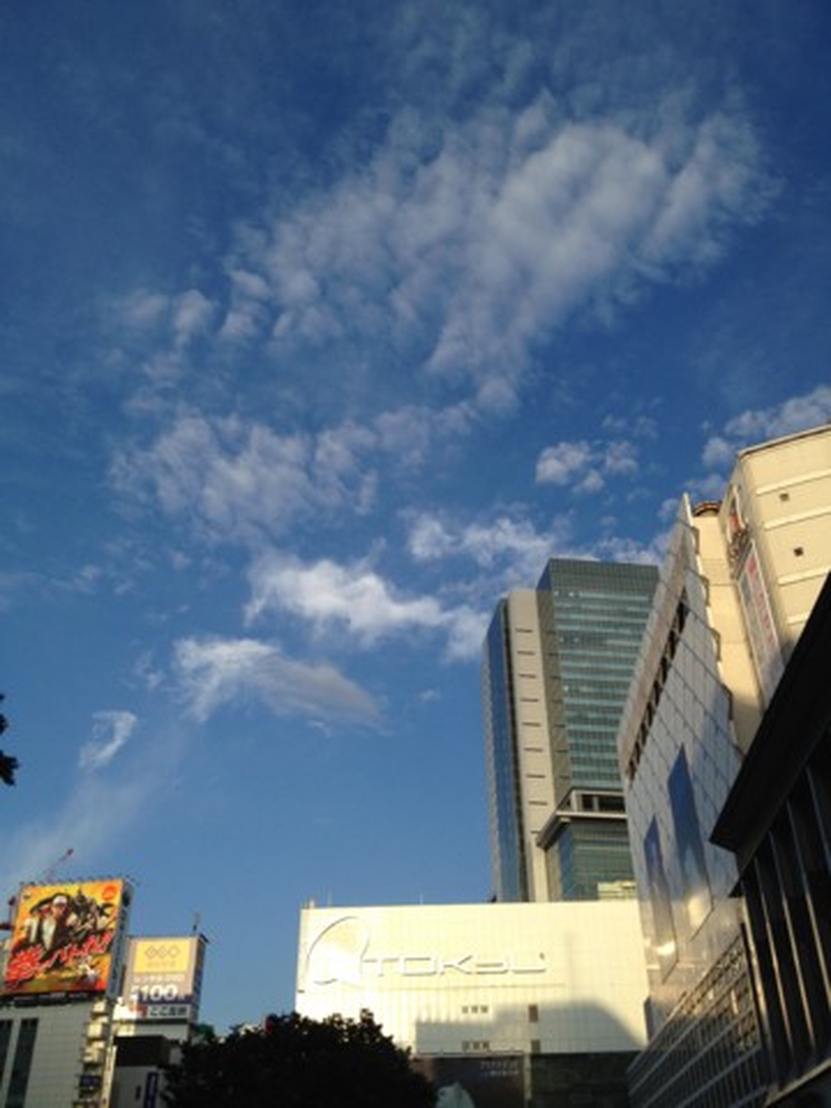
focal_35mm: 35
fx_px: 1120
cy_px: 554
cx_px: 416
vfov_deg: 52.6
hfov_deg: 40.7
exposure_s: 1/1284
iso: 64
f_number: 2.4
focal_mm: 4.28
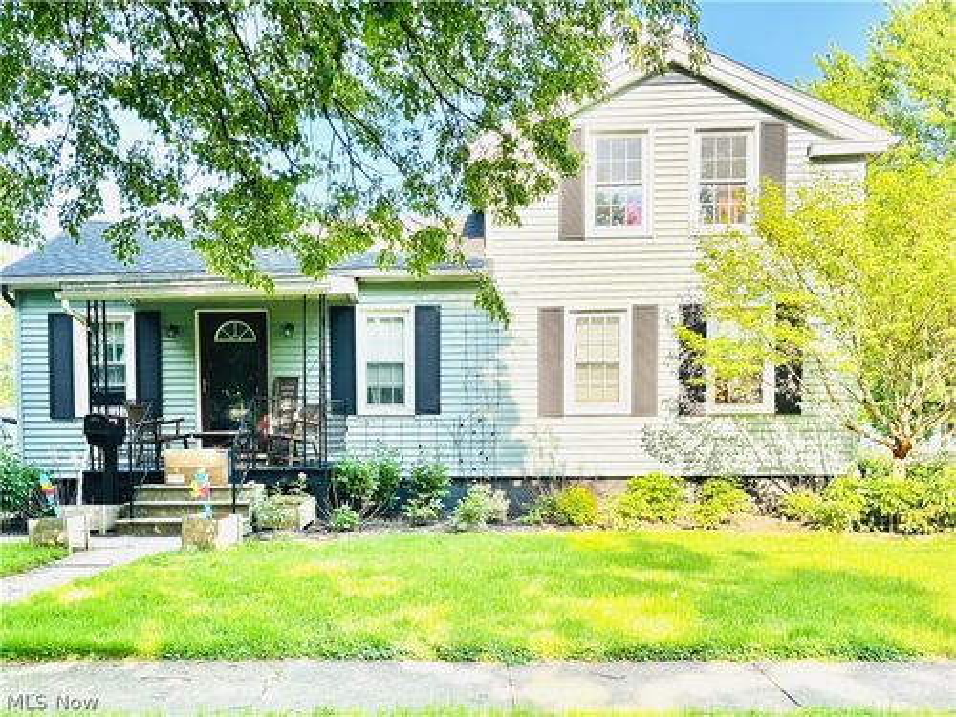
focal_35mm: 26
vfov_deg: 53.1
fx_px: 718
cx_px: 478
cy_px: 358
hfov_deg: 67.3
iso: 50
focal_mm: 5.96
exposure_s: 1/758
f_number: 1.6
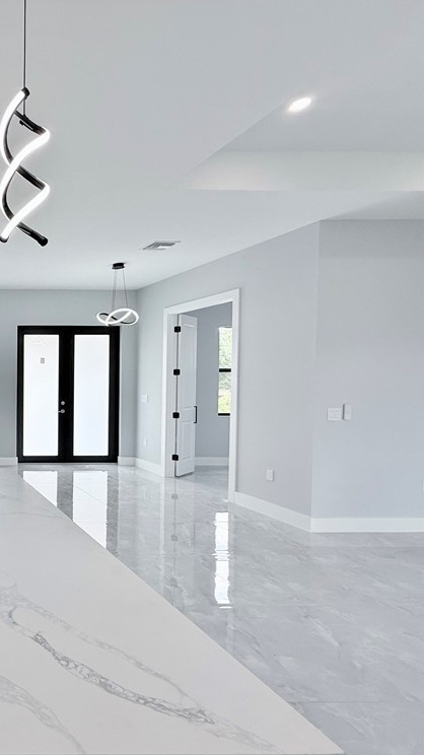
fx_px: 420
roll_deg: +0.0
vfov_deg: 83.8
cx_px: -90
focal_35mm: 21
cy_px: 387
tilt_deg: -0.2
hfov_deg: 38.6
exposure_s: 1/196
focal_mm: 2.22
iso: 50
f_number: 2.2
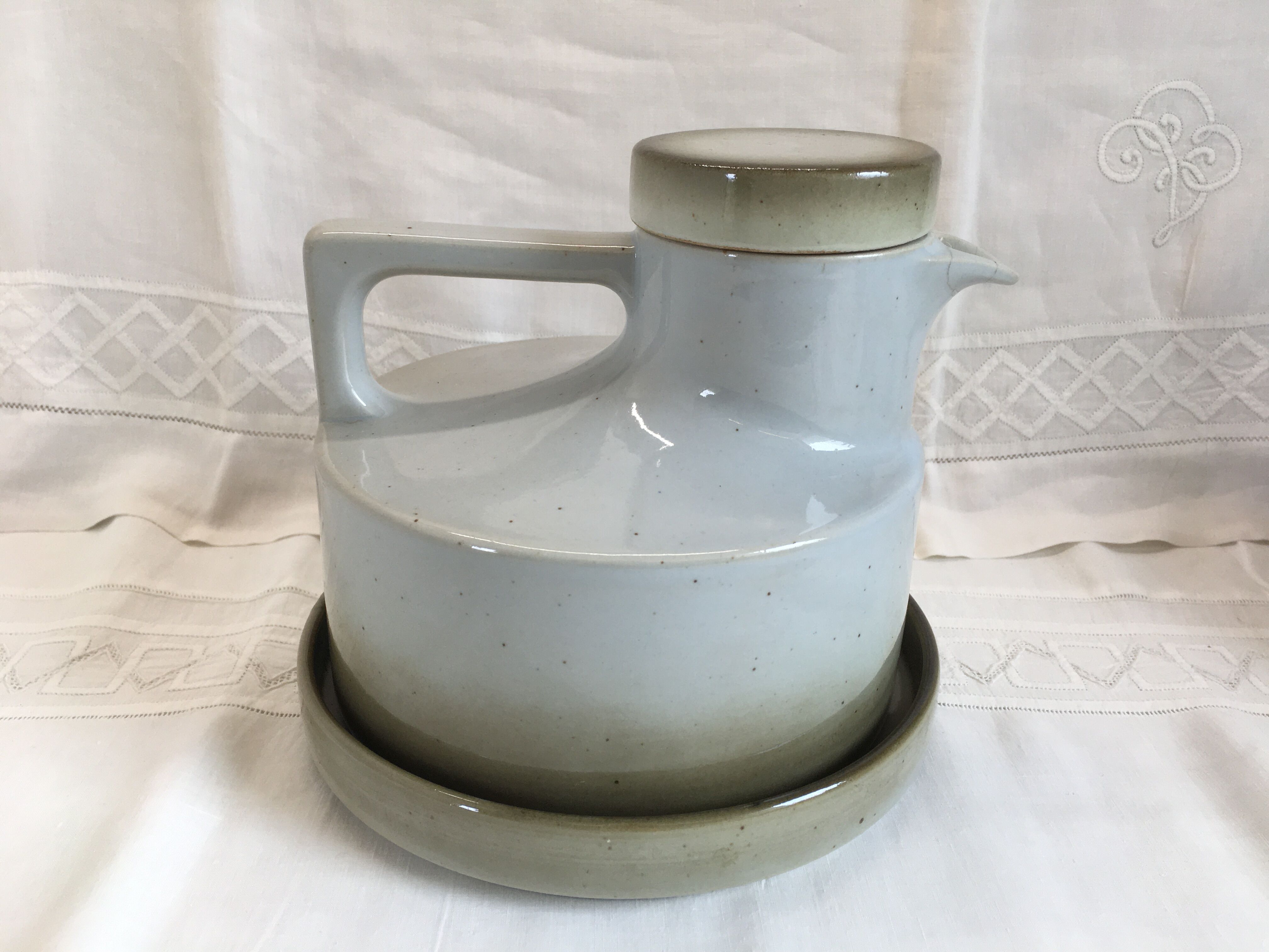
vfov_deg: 48.2
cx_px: 634
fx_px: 1063
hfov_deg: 61.7
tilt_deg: -21.2
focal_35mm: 29
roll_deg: -2.0
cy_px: 476
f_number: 2.2
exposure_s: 1/100
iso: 40
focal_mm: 4.15
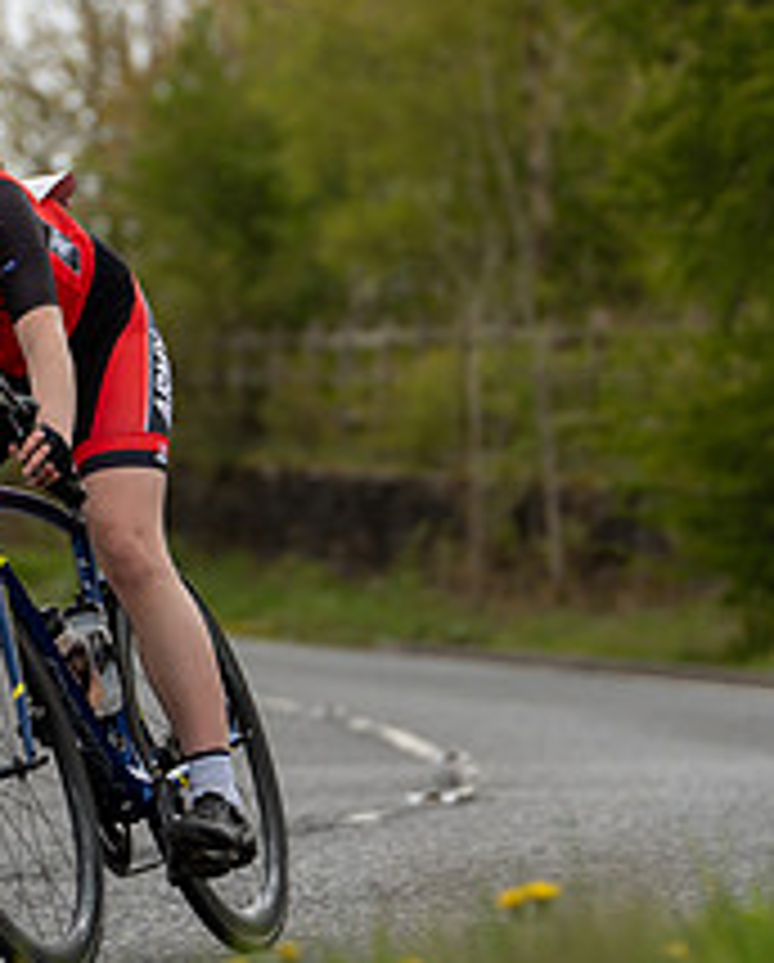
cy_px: 272
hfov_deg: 4.7
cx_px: -202
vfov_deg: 5.8
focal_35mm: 330
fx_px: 9423
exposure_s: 1/640
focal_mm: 130
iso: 200
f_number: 3.5
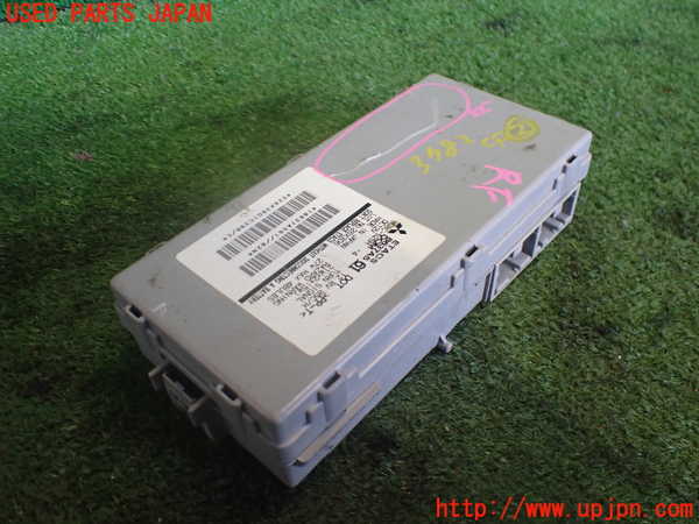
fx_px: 606
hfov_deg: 60.0
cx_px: 350
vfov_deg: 46.8
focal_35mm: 30
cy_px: 262
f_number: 2.3
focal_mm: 5.4
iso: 500
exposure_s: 1/125
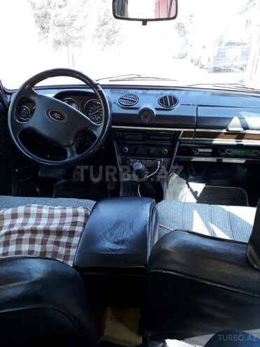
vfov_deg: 65.3
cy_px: 174
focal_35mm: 27
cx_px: 130
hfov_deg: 51.4
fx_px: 270
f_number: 1.9
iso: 64
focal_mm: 3.6
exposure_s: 1/100
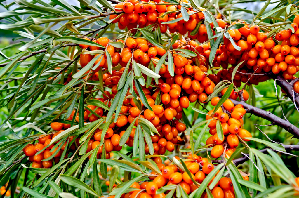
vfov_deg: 34.1
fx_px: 323
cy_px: 99
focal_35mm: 39
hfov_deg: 49.6
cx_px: 150
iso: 100
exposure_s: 1/100
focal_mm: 26
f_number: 8
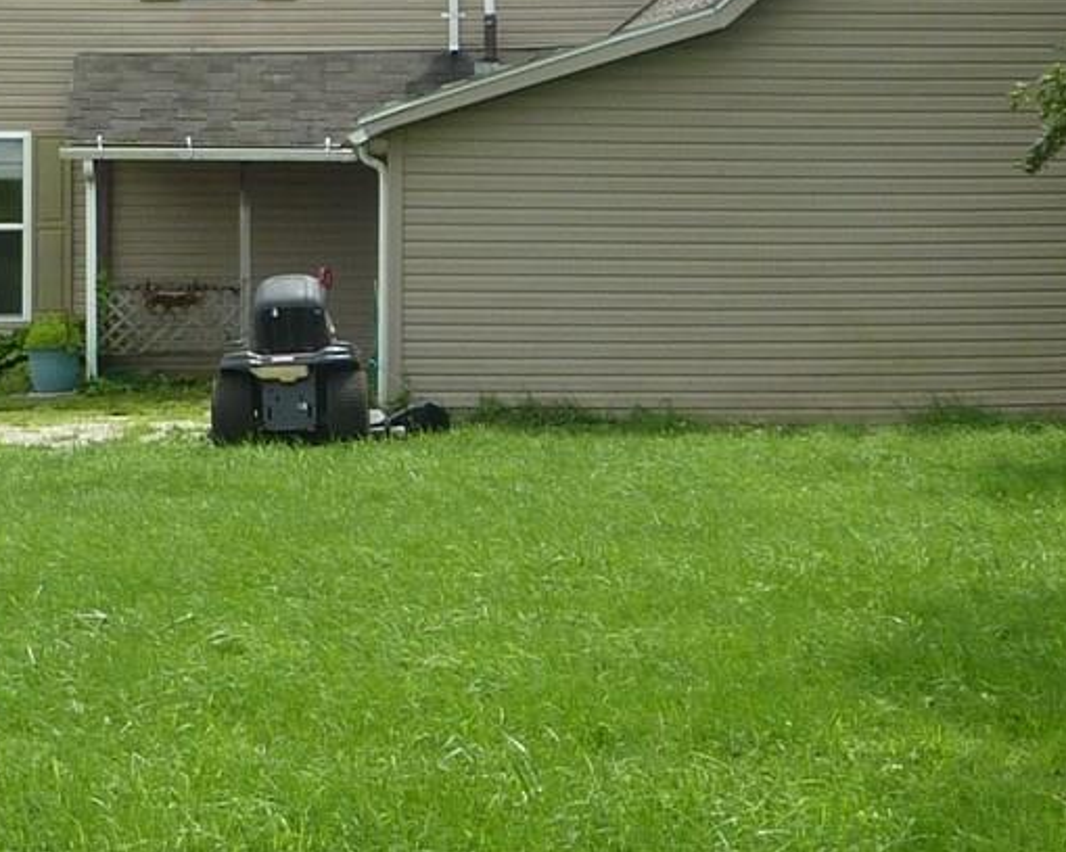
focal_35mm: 94
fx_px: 2966
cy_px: 157
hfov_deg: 20.3
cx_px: 709
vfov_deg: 16.2
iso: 100
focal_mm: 4.4
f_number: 4
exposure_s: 1/500
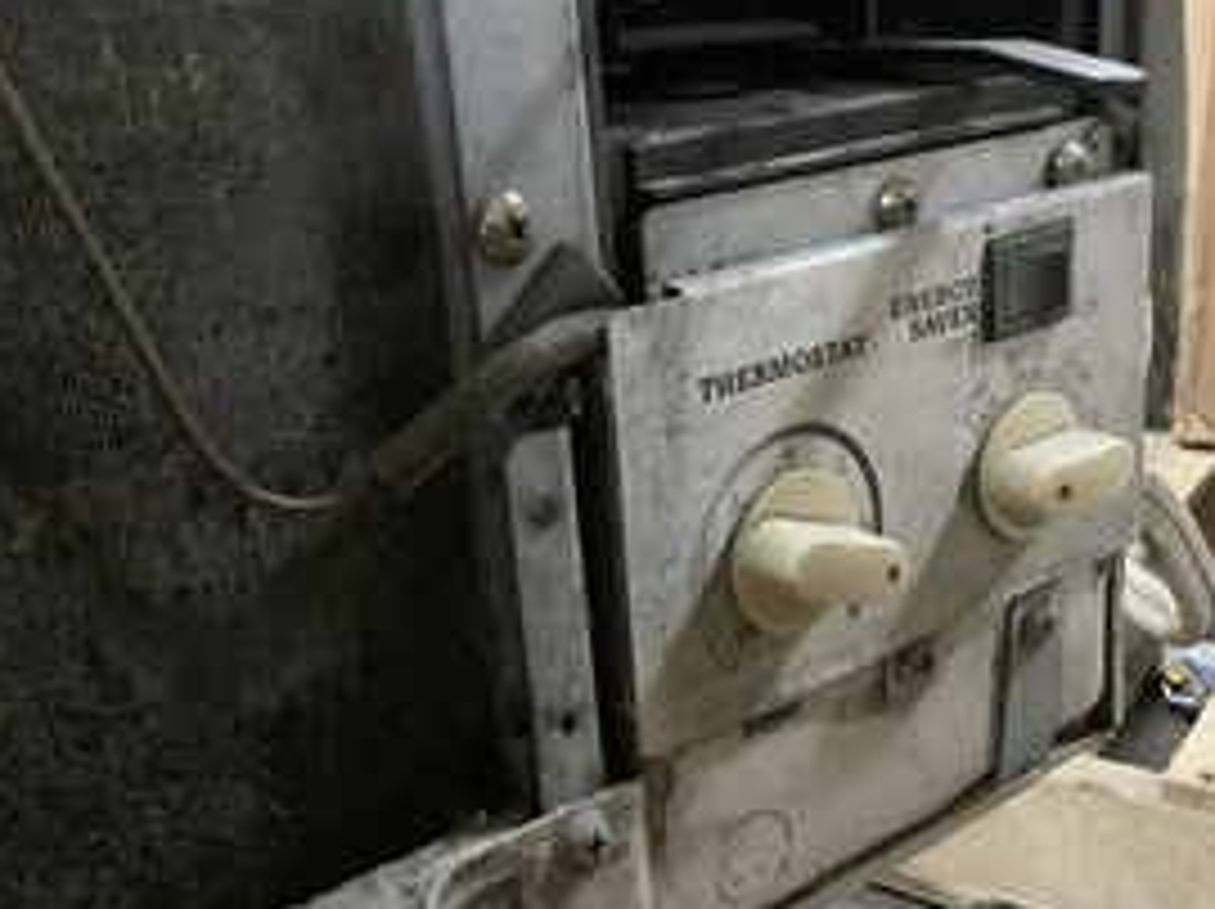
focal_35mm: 46
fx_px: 1613
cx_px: 702
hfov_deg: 41.2
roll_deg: +0.7
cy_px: 513
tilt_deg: -23.8
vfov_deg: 31.4
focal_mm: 3.3
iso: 320
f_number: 2.4
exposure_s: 1/25
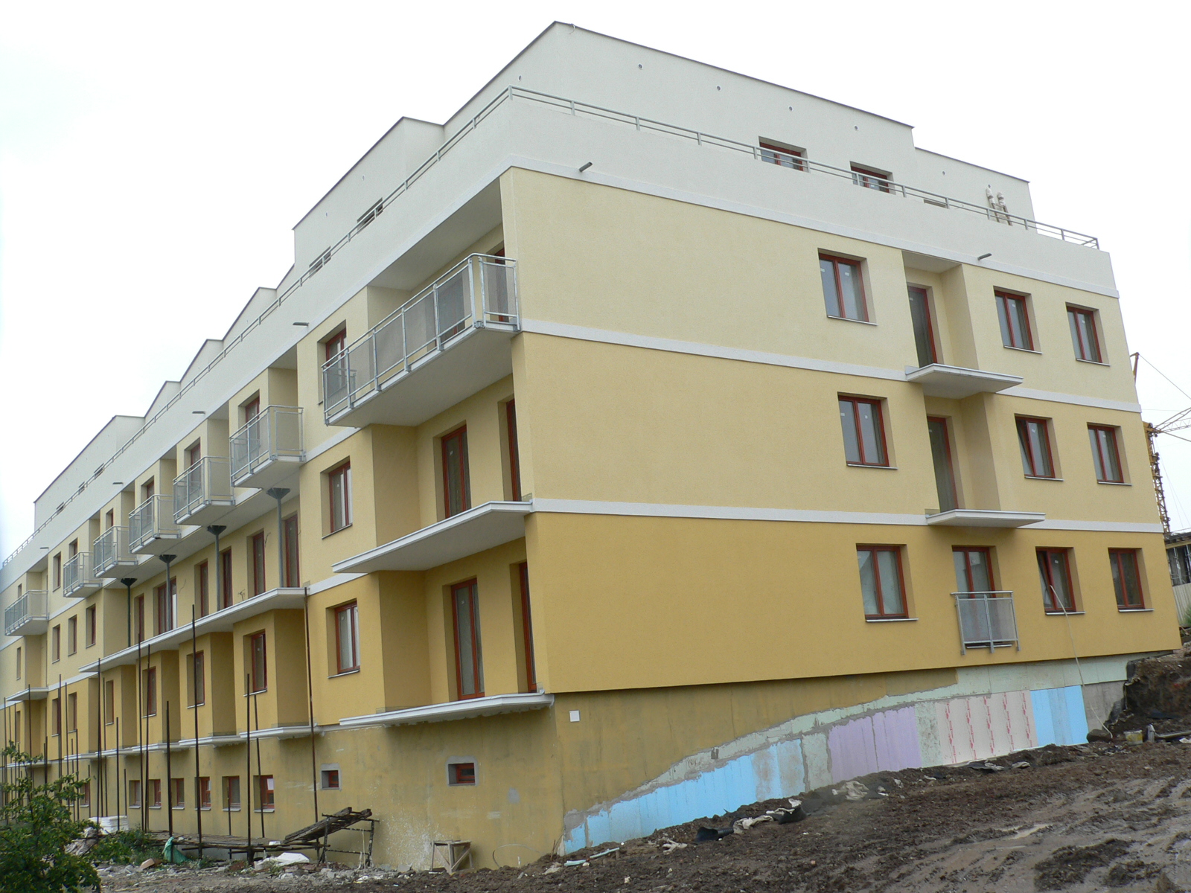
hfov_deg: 51.4
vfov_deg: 39.7
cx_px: 596
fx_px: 1239
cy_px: 446
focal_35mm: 36
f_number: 4
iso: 80
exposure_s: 1/50
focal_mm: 6
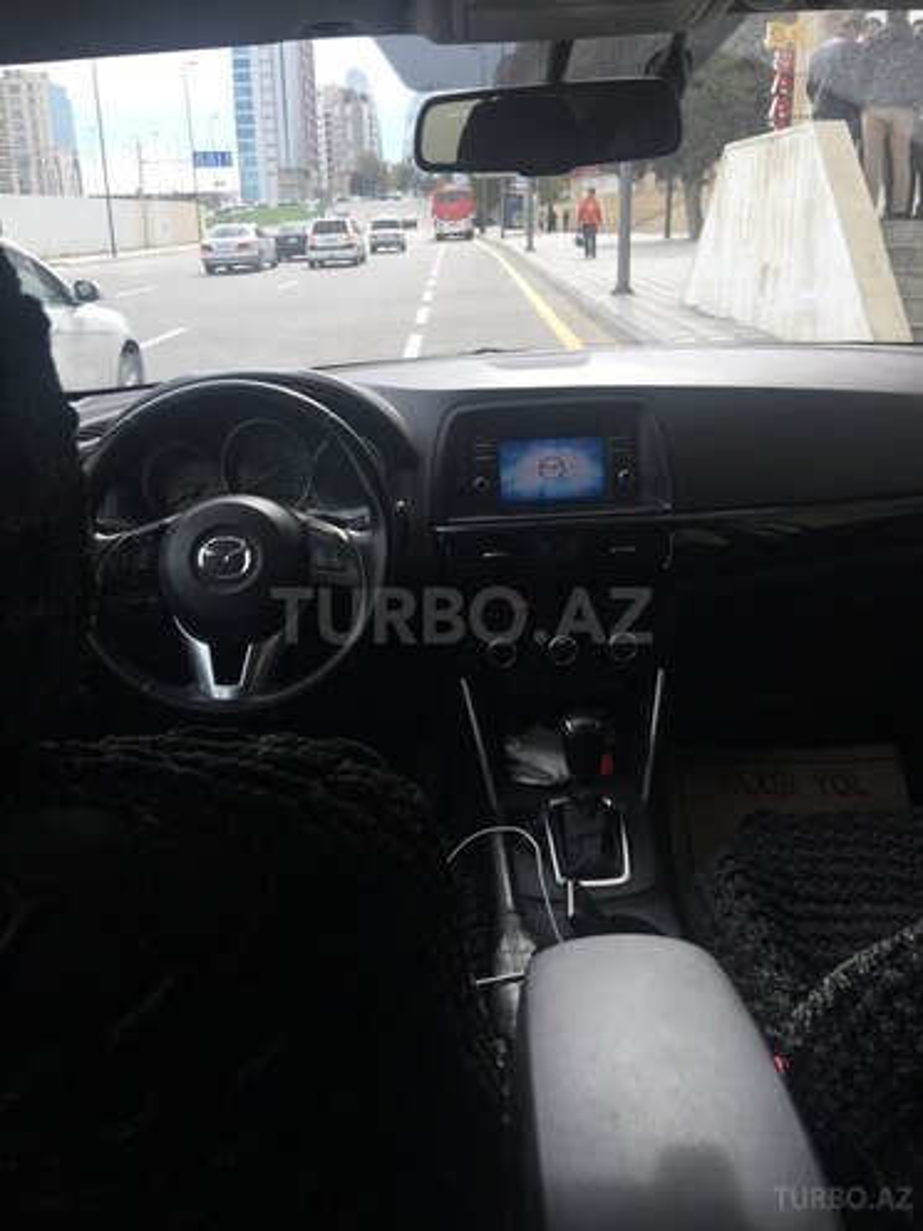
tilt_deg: -18.3
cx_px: 462
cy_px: 616
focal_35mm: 29
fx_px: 1031
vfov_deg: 61.7
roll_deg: -0.4
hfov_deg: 48.2
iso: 32
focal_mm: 4.15
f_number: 2.2
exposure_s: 1/388
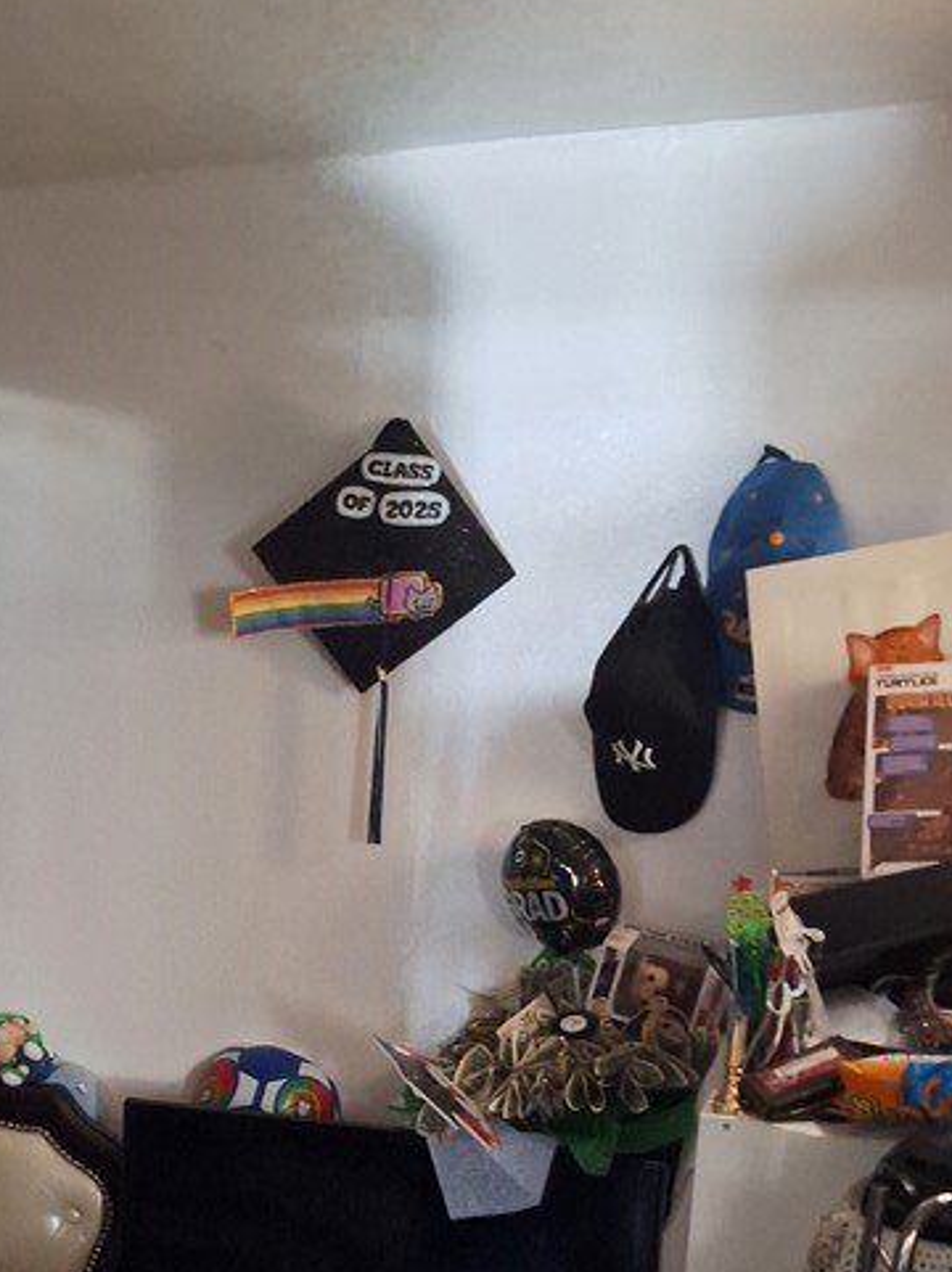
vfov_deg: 36.8
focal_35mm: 49
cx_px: 69
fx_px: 1799
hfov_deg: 28.3
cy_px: 1113
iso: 1600
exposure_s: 1/10
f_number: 1.8
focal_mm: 5.54
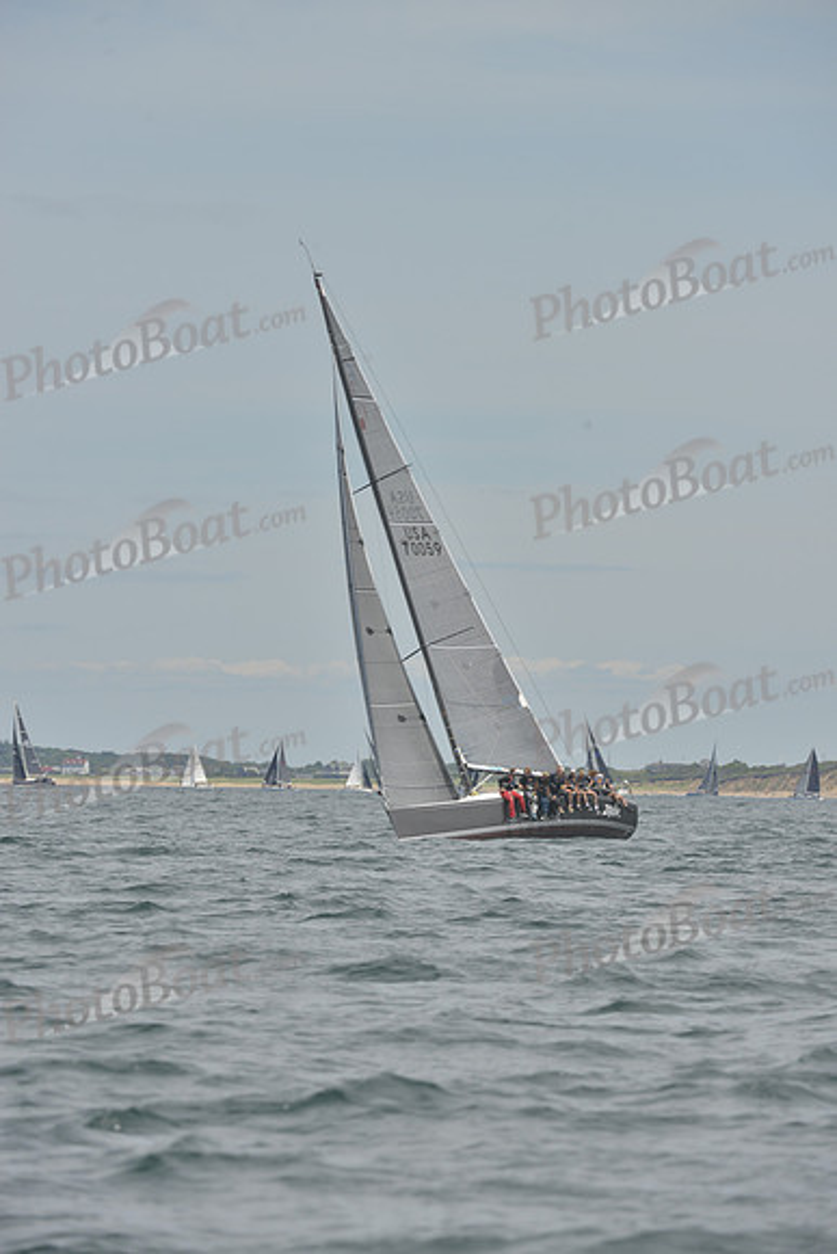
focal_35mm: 220
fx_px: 7667
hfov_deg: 6.2
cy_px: 627
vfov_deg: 9.4
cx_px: 418
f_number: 10
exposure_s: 1/800
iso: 280
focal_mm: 220
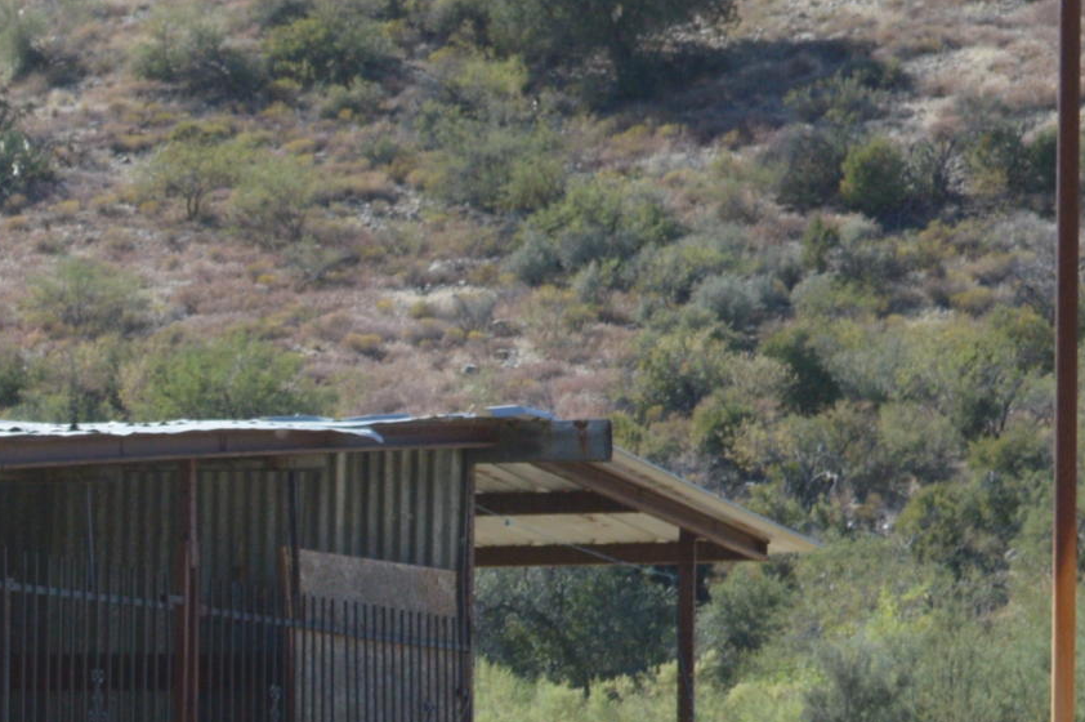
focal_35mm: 203
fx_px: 6113
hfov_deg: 9.9
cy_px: 932
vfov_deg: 6.7
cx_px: -474
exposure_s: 1/500
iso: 400
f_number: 10
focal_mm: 38
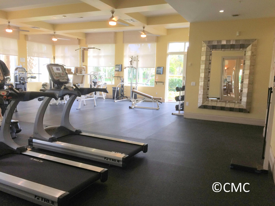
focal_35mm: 29
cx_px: 138
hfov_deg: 61.7
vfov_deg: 48.2
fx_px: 230
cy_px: 103
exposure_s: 1/30
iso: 32
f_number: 2.2
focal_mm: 4.15
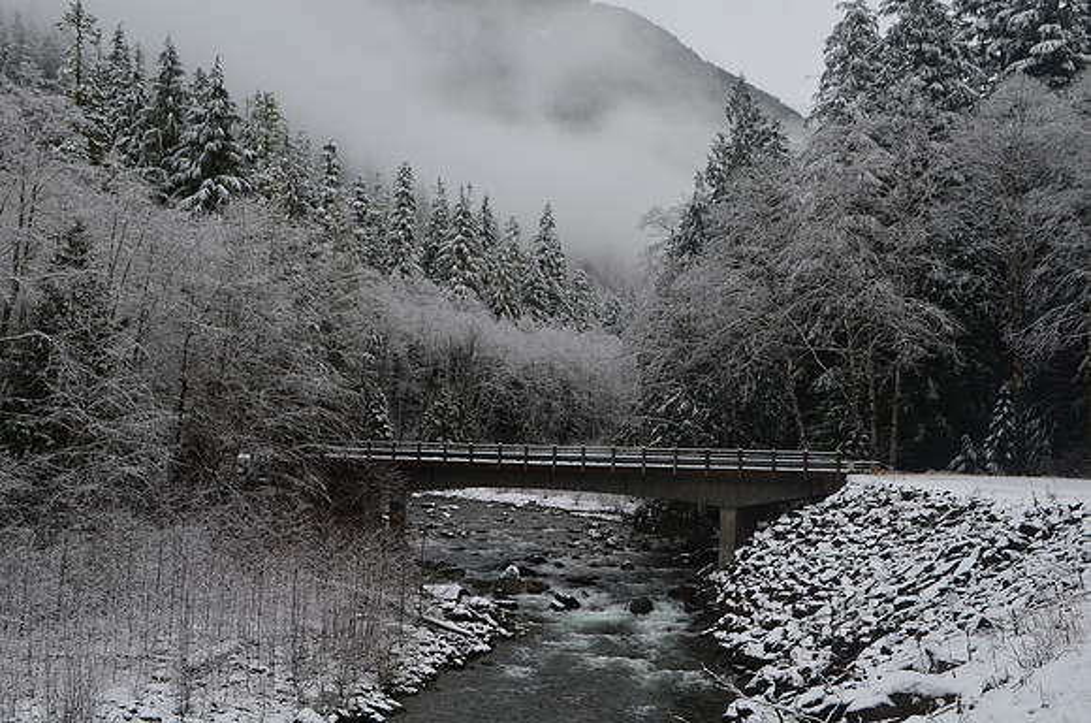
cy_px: 362
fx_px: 1361
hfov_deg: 43.7
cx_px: 546
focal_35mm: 45
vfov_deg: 29.7
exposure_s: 1/80
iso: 200
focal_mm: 30
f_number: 10
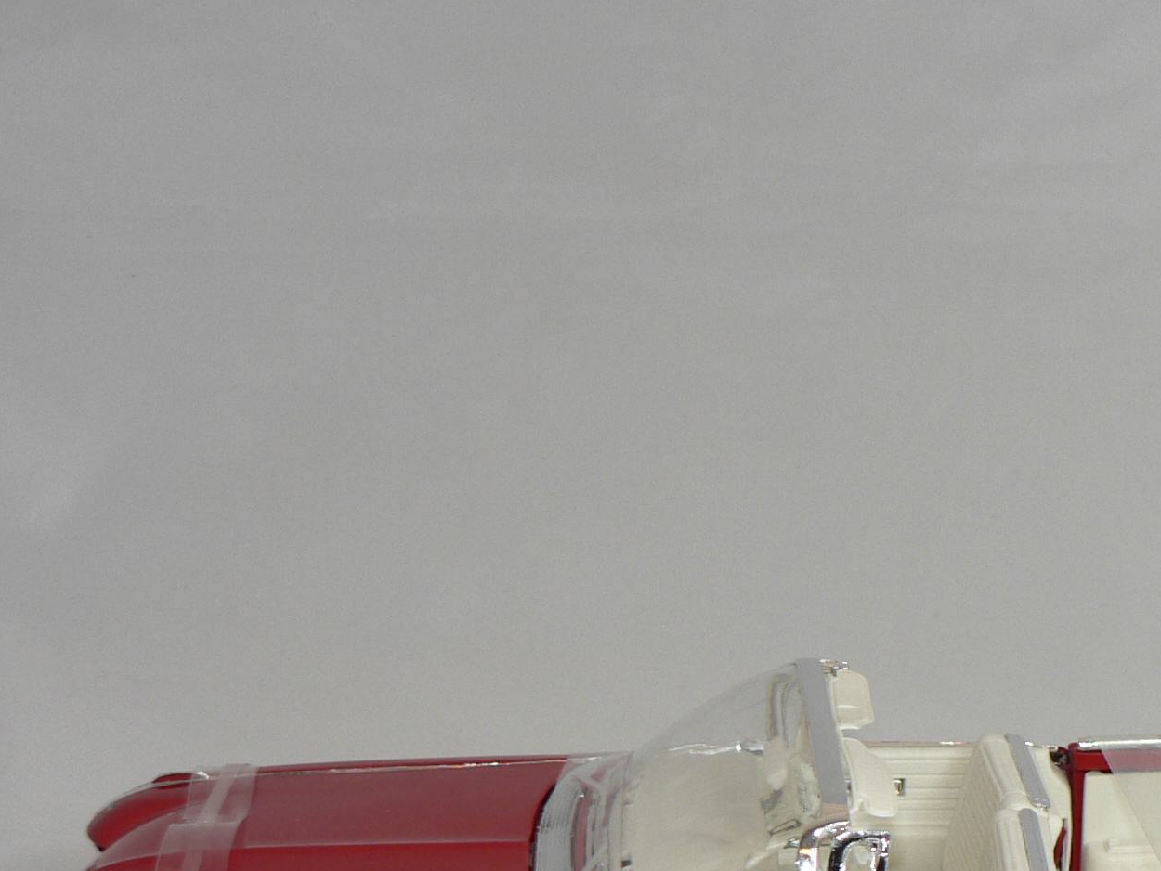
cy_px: 824
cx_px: 1061
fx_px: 2885
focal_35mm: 86
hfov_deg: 22.2
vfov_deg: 16.9
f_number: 2.8
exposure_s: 1/60
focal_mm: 7
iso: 80
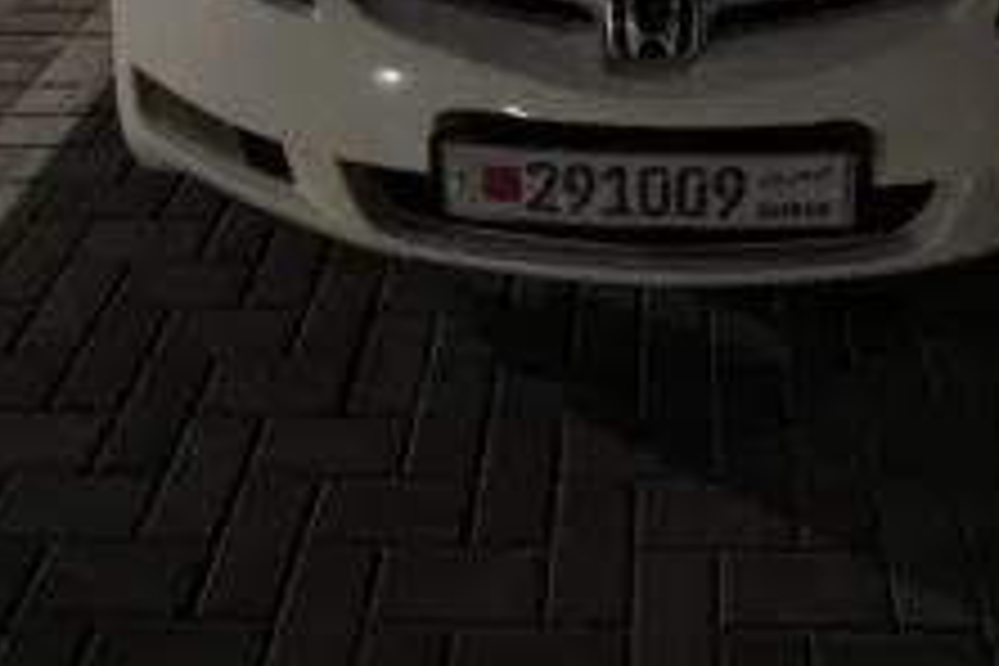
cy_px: -194
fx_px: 1249
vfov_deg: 25.7
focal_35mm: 45
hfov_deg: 43.0
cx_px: 662
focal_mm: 6.76
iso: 1000
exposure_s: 1/32
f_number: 1.78
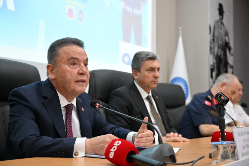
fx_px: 325
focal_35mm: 47
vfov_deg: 28.7
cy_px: 83
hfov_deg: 41.9
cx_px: 124
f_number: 3.5
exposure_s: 1/320
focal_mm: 47
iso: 6400
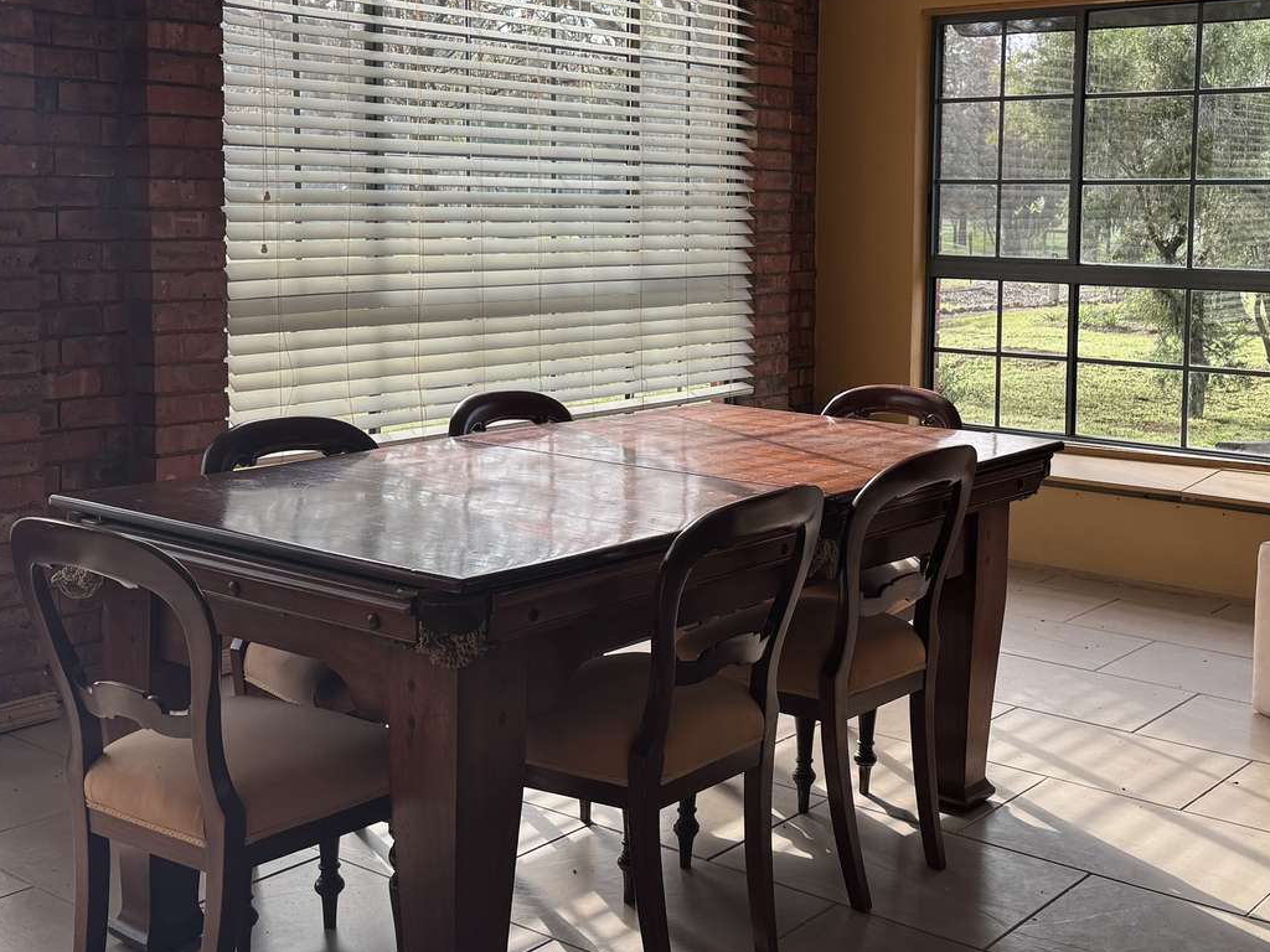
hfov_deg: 41.9
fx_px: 1651
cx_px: 747
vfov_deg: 32.0
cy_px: 342
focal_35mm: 45
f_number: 1.78
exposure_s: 1/645
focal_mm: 6.76
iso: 80
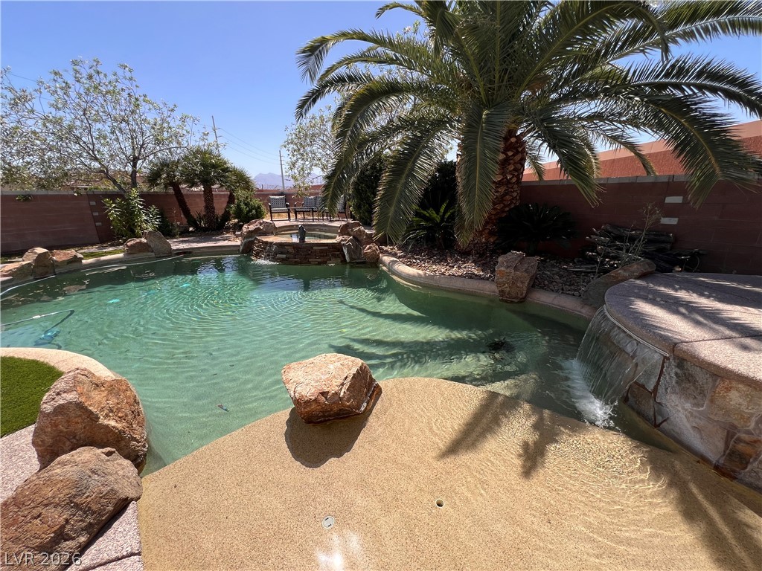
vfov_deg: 89.9
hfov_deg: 106.2
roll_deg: +0.2
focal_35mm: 13
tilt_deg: -16.6
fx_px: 286
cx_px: 381
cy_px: 286
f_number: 1.8
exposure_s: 1/1107
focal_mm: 1.57
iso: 32
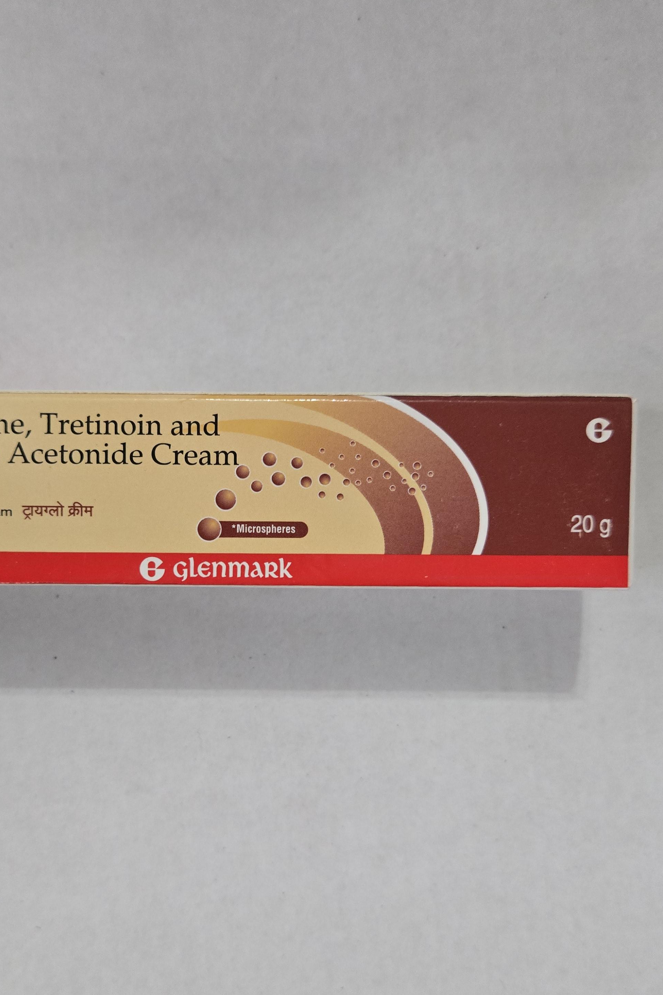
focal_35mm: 33
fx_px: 912
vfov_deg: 57.1
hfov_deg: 39.7
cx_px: 254
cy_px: 557
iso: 1000
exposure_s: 1/120
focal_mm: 5.4
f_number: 1.8
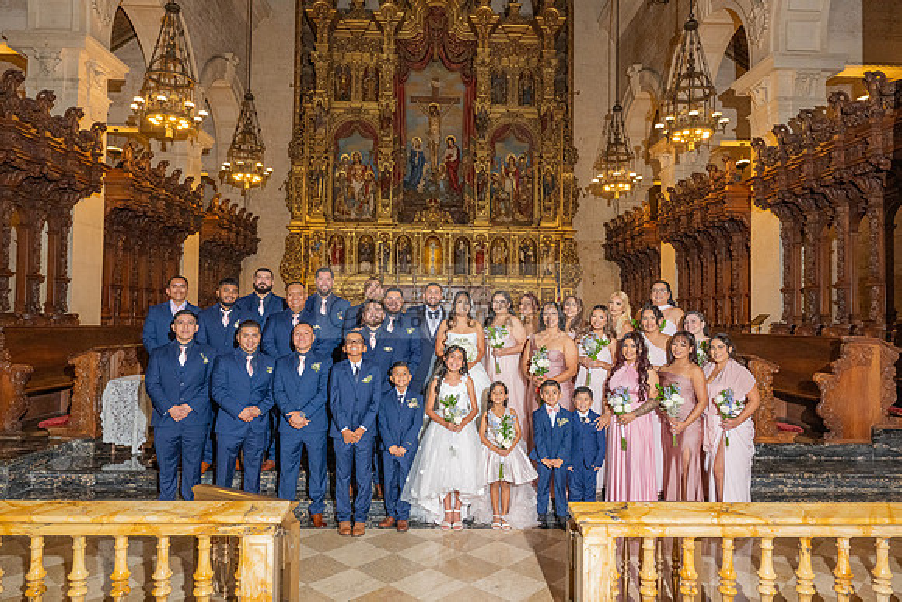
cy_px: 301
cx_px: 451
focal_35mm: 24
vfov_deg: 53.2
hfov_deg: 73.7
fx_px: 601
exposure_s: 1/200
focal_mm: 24
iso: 2000
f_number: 6.3
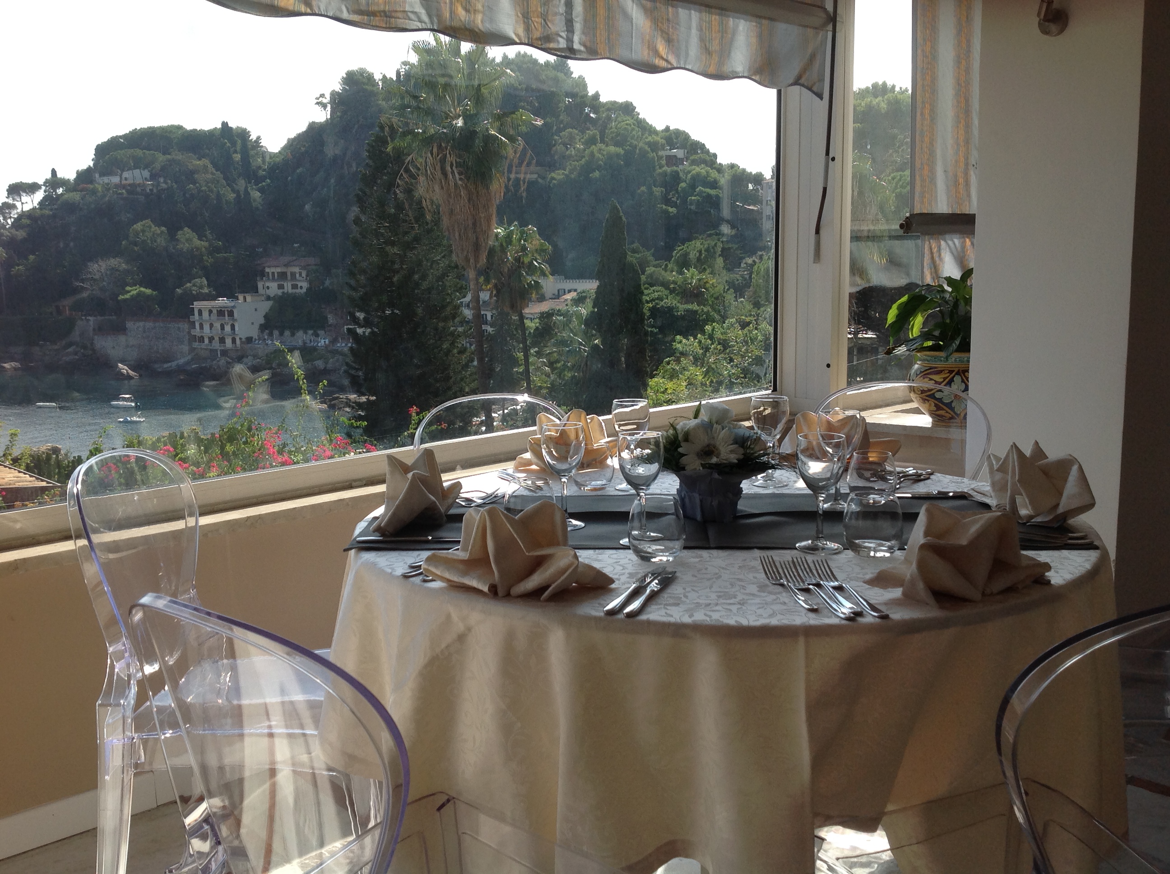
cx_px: 585
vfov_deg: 40.6
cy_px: 437
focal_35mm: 35
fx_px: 1181
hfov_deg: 52.7
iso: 50
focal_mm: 4.28
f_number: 2.4
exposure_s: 1/1120
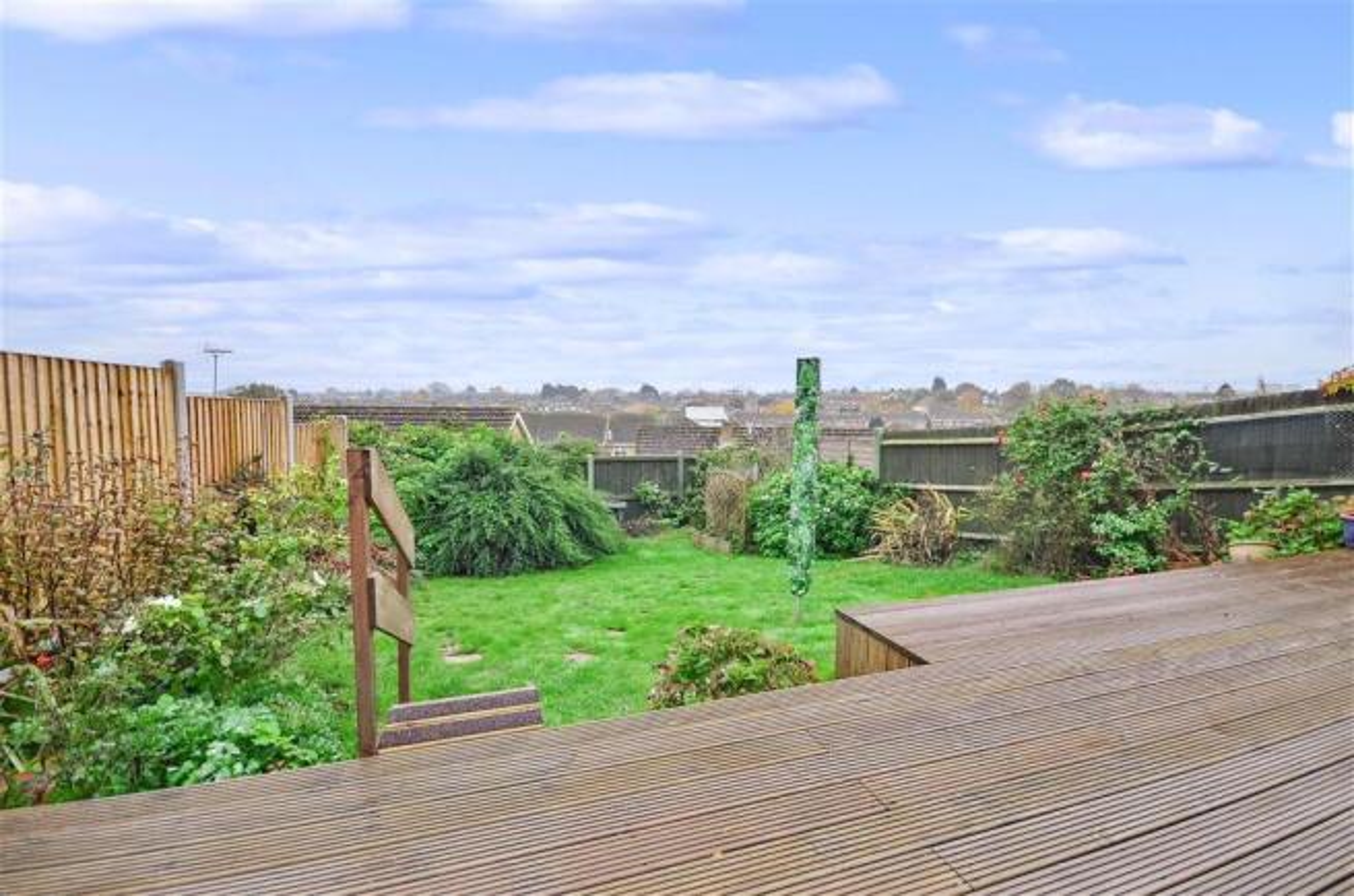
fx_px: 563
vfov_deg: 77.0
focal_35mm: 15
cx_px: 677
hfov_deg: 100.5
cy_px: 448
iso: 200
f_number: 5
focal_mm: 10
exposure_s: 1/125
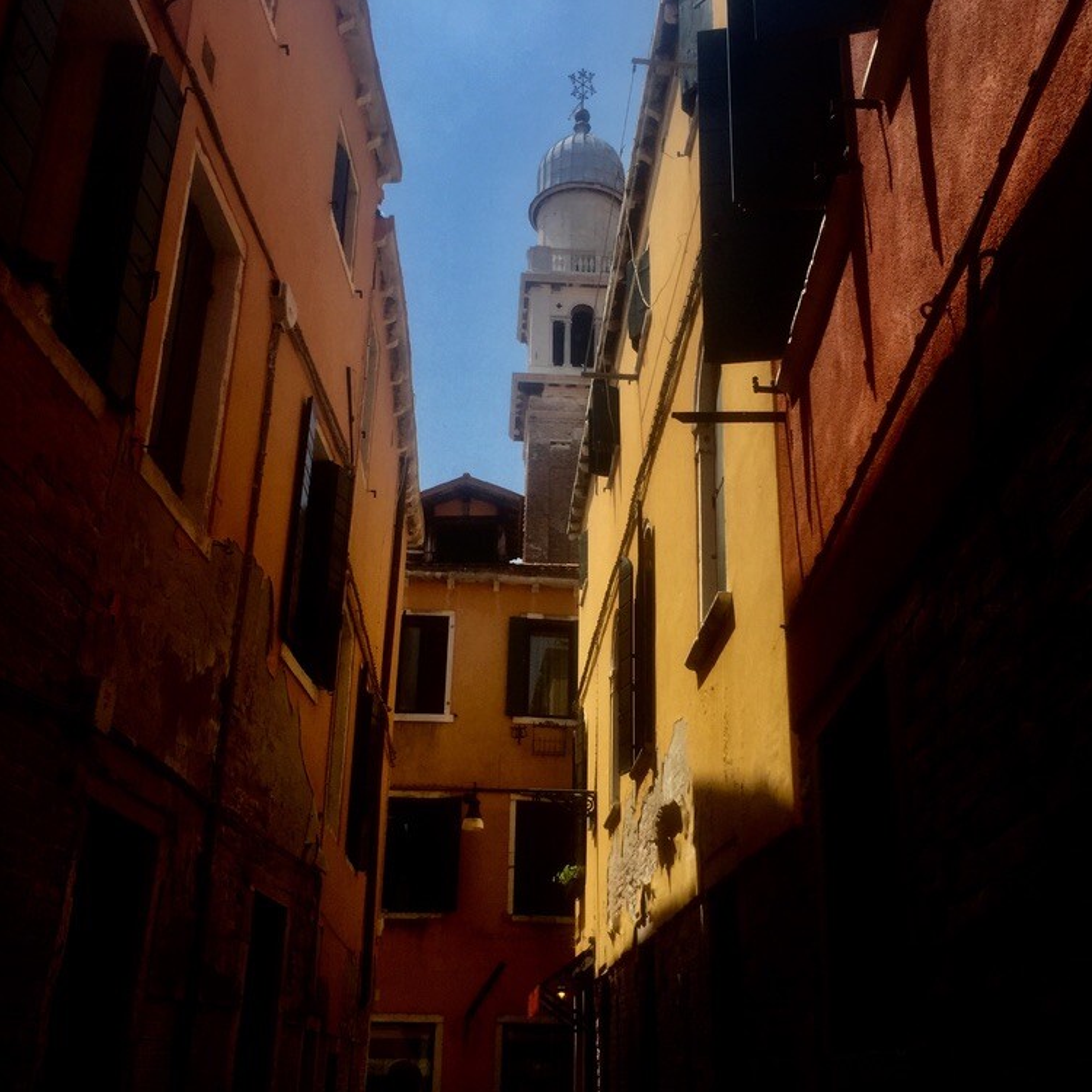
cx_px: 558
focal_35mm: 35
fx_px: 1249
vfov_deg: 47.2
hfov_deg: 47.2
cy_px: 534
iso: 32
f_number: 2.2
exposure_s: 1/1721
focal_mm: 4.15
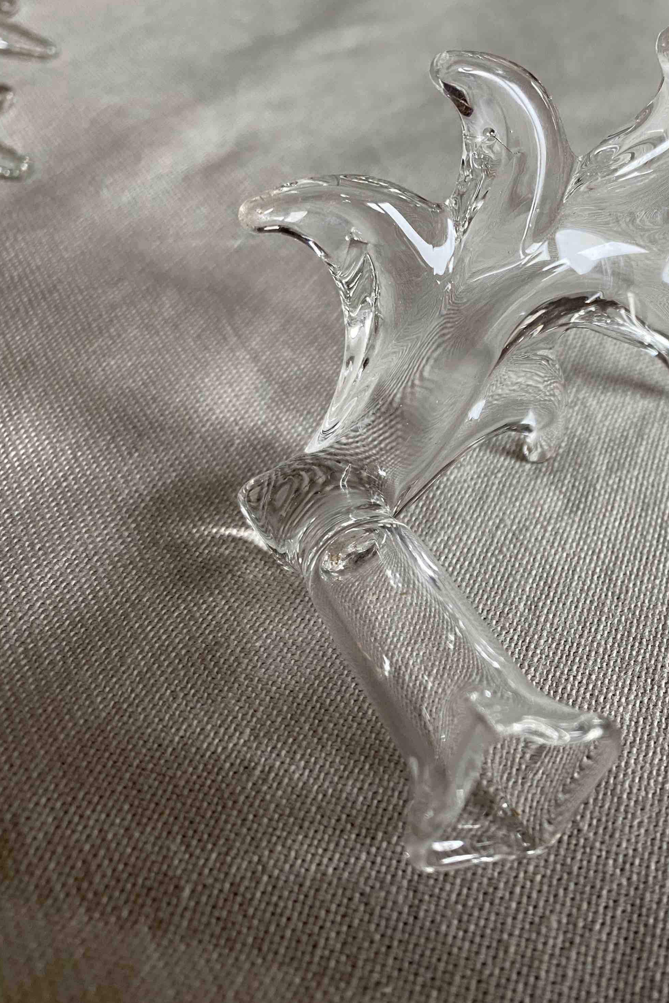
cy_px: 514
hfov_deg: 34.1
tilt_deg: -40.2
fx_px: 1031
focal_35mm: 37
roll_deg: -7.2
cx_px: 597
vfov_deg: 51.9
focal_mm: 4.25
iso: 125
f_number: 1.8
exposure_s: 1/82
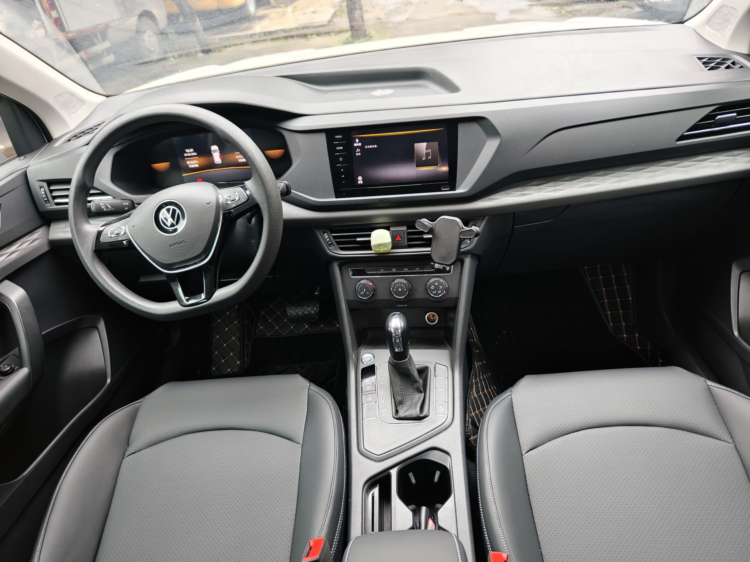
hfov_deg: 73.9
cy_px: 281
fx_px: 498
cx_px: 375
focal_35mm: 23
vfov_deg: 58.9
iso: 400
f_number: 1.8
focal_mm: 8.67
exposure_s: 1/100
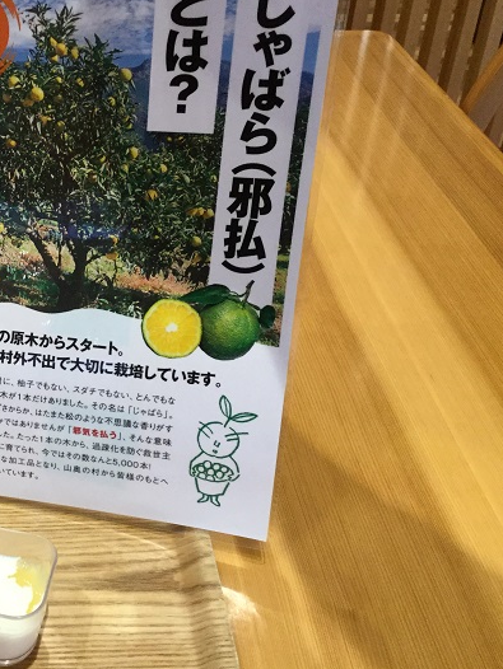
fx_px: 929
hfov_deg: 28.4
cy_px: 341
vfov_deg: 39.6
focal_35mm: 48
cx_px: 1
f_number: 2.4
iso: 50
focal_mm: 3.3
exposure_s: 1/30
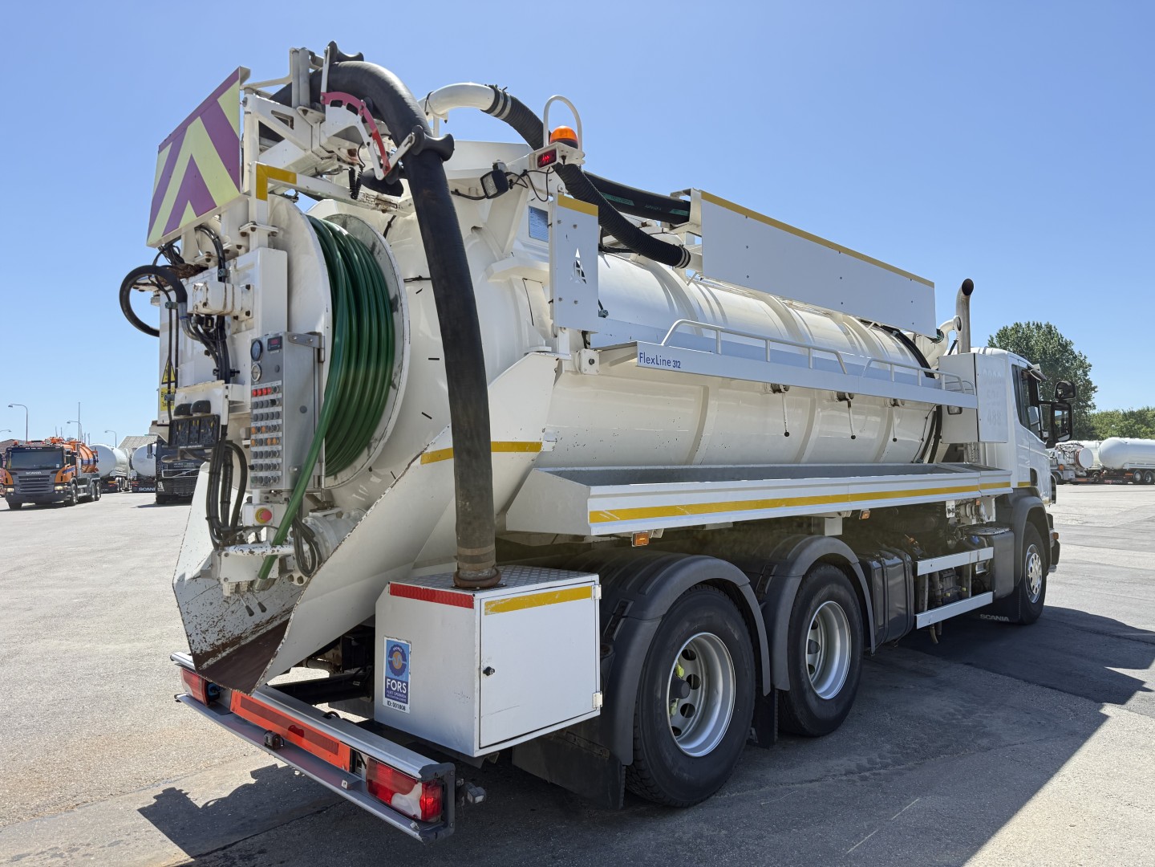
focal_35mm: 24
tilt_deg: +2.5
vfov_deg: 56.8
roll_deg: -0.1
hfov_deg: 71.6
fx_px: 801
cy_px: 434
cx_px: 578
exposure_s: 1/1585
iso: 100
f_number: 1.78
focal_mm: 6.76
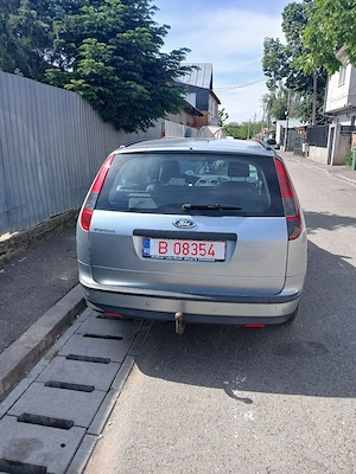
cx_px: 178
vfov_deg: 67.3
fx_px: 357
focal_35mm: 26
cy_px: 237
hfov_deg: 53.1
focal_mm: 3.98
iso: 20
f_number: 1.8
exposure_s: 1/400
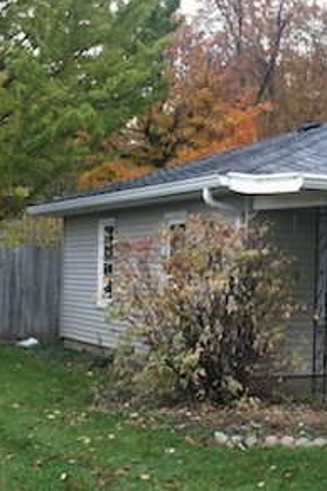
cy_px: 262
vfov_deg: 25.4
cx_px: 428
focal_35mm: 80
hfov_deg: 16.1
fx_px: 1090
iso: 80
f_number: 2.8
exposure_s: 1/120
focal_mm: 3.85
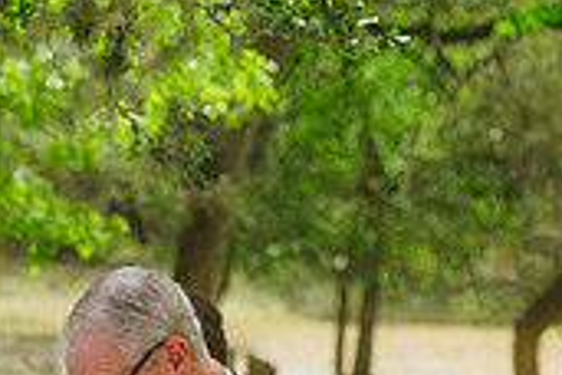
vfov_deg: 3.3
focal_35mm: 413
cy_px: 567
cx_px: -164
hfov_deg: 5.0
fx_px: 6447
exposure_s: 1/320
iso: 125
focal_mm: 122
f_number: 4
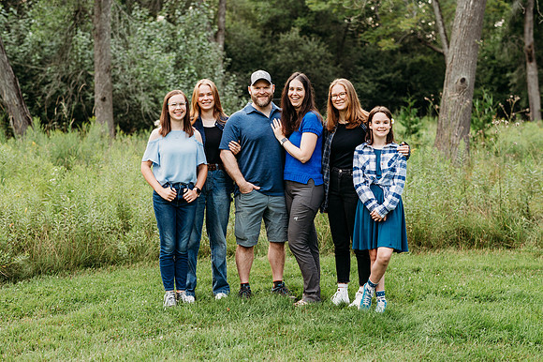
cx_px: 272
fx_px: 874
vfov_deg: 23.4
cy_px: 181
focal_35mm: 58
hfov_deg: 34.5
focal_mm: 58
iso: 400
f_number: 2.8
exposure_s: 1/320
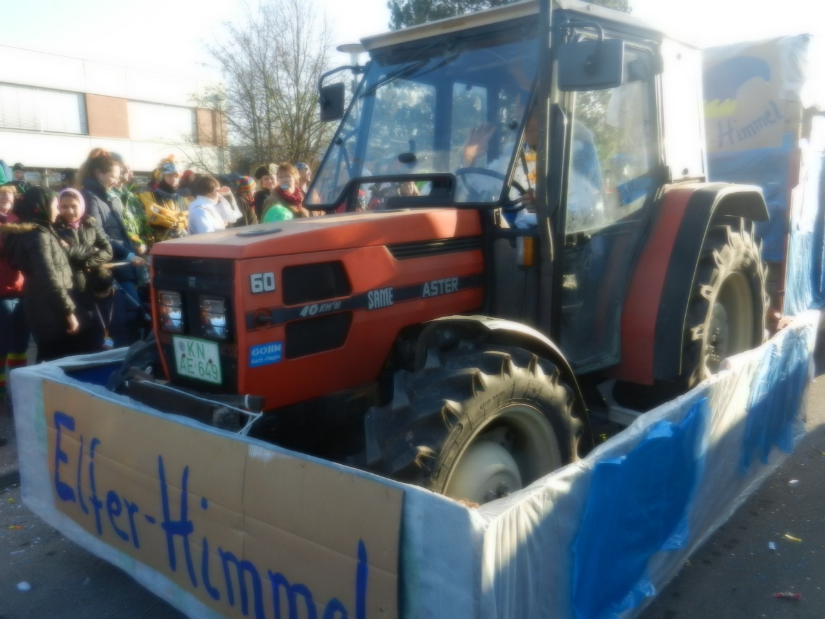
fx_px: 691
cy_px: 310
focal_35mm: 29
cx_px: 412
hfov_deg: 61.7
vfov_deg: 48.2
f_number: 3.6
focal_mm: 5.1
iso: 160
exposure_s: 1/320
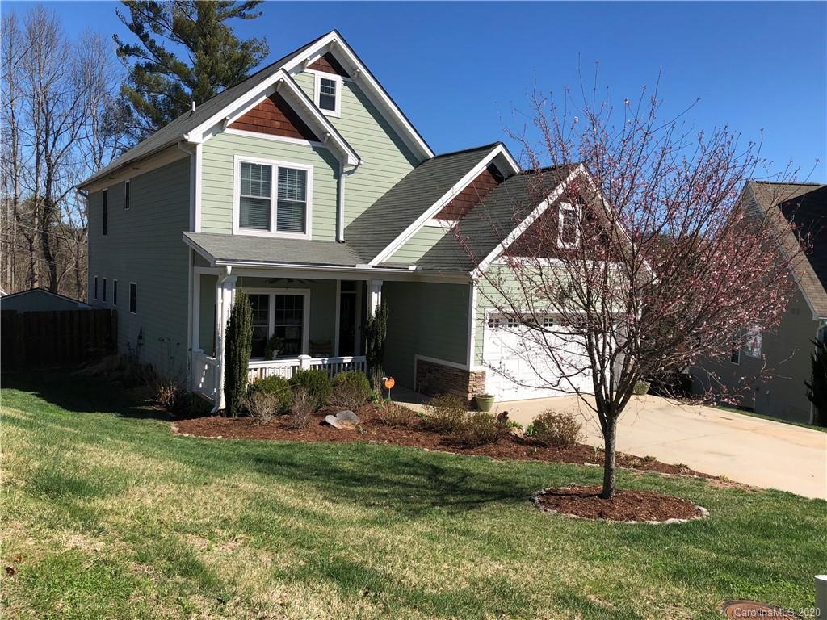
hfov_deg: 61.7
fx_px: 693
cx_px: 414
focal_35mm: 29
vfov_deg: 48.2
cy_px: 310
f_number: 1.8
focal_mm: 3.99
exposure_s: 1/1845
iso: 20
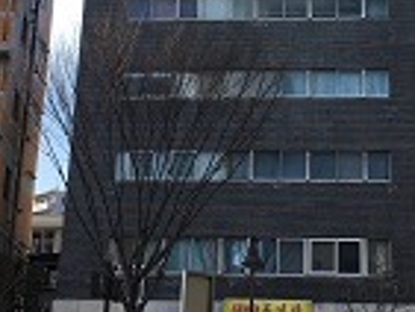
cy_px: 7
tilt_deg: +19.8
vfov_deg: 17.4
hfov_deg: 23.4
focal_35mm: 83
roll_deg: -2.0
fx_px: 996
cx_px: 288
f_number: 2.2
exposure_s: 1/894
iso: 25
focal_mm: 4.15
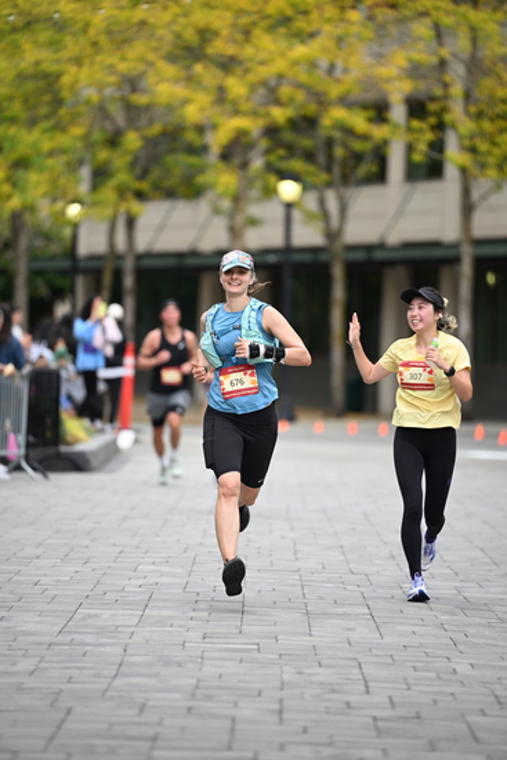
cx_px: 254
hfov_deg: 6.9
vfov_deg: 10.3
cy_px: 380
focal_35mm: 200
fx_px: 4222
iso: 640
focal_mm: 200
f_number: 2.8
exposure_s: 1/2000
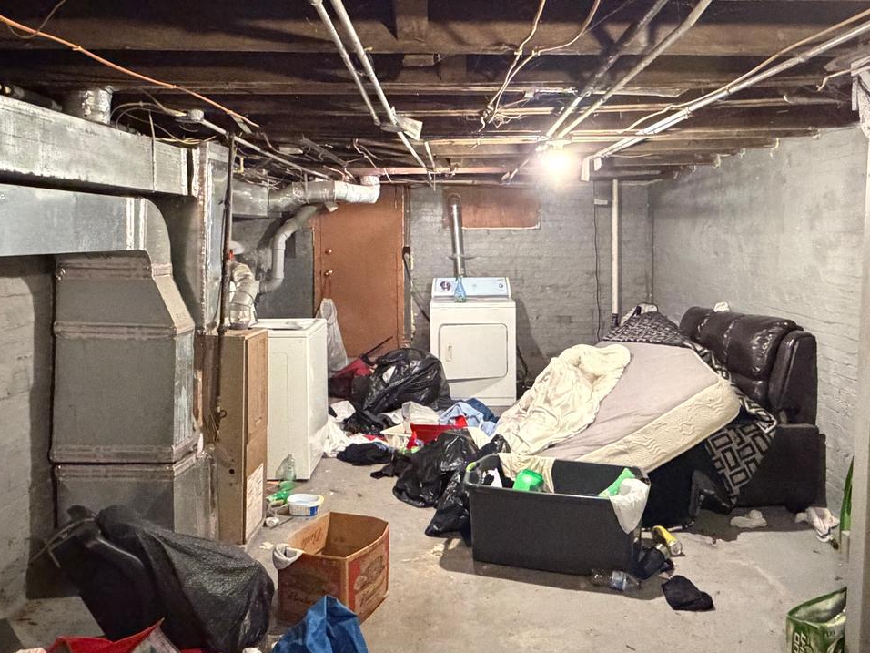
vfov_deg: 46.4
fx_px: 754
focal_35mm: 30
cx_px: 448
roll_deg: +0.5
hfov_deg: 60.0
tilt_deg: -0.5
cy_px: 248
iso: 1250
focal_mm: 2.22
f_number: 2.2
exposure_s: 1/30
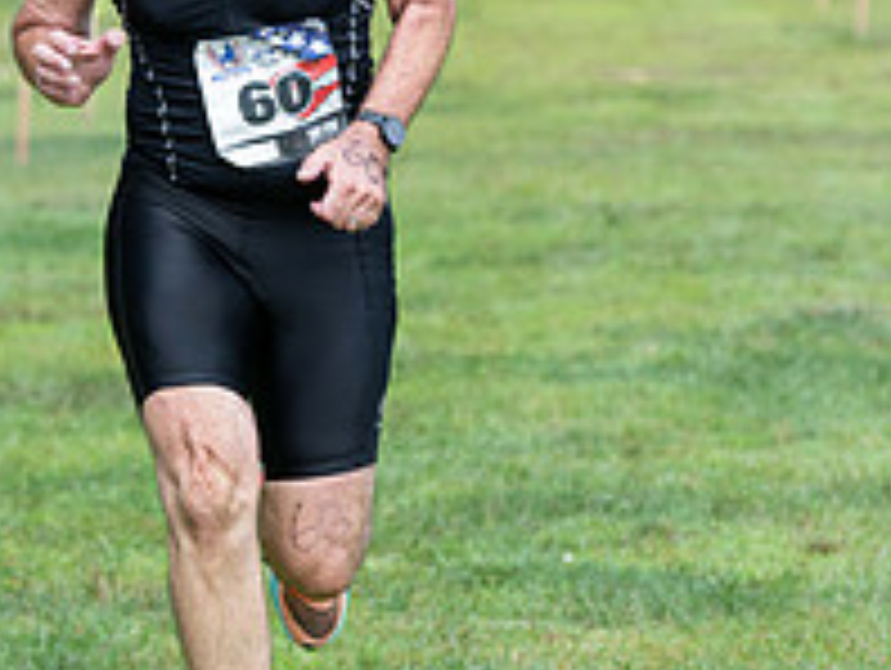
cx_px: 423
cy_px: 101
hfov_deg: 5.2
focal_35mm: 380
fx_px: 9793
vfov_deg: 3.9
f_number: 4.5
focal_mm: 135
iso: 320
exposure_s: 1/640
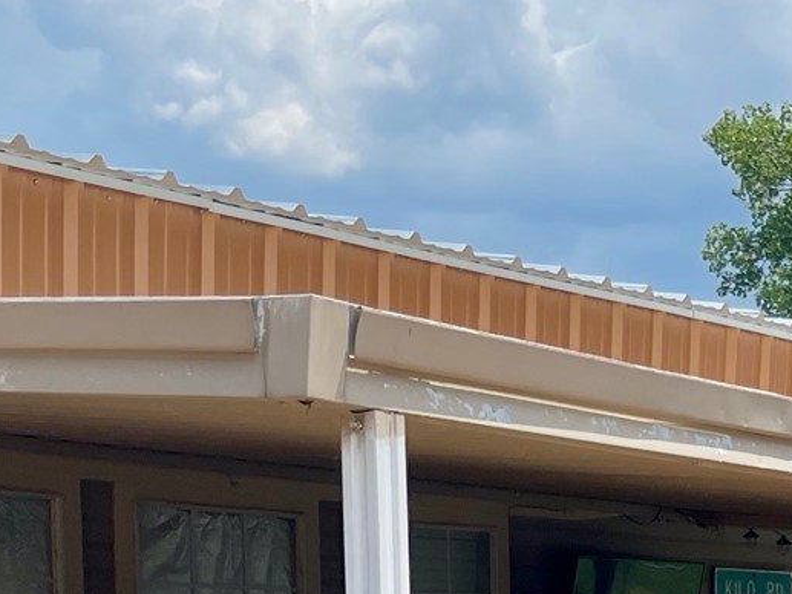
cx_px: 579
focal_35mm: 103
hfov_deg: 19.0
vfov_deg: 13.8
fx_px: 2357
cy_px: 784
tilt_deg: -5.7
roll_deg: -0.3
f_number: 1.6
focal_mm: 5.1
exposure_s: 1/3559
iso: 32
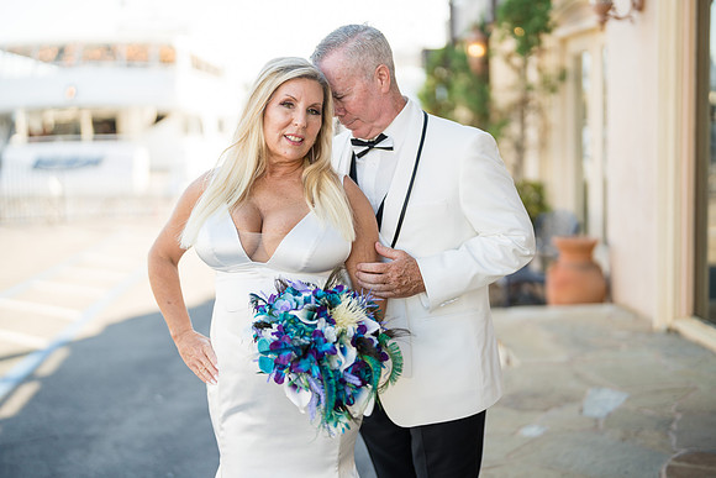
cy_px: 239
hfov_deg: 39.6
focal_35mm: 50
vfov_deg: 27.0
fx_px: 995
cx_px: 358
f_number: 1.2
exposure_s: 1/1600
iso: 125
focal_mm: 50
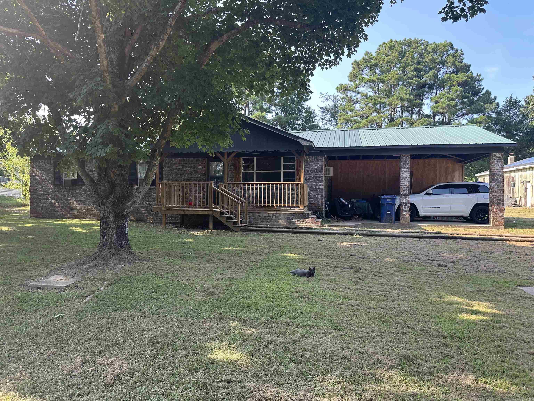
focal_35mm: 24
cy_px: 200
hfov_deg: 71.6
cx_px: 267
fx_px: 370
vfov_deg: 56.8
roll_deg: -0.9
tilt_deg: +0.5
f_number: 1.78
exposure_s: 1/393
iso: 80
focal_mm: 6.86
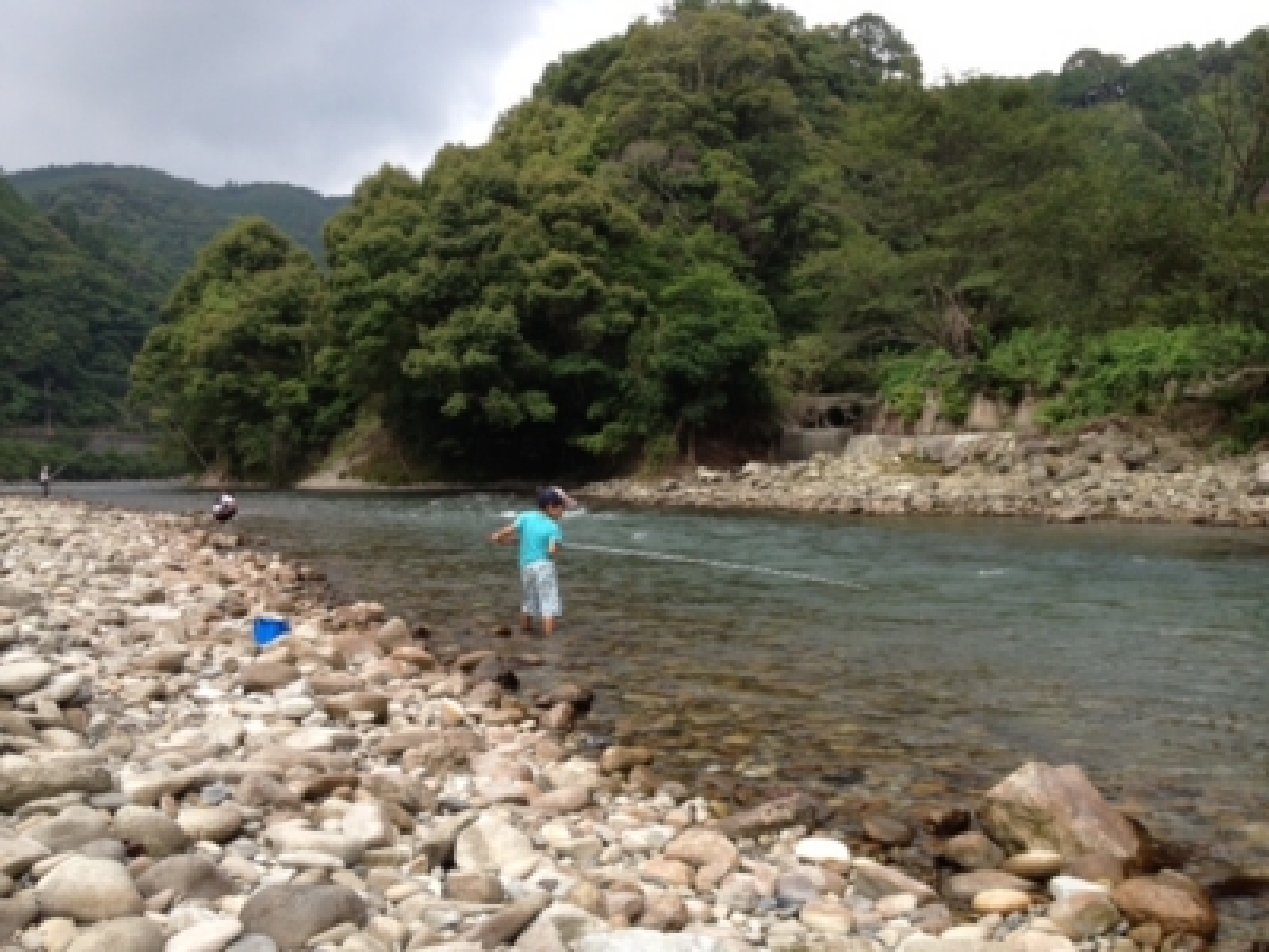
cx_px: 634
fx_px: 1283
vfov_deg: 40.7
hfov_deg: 52.6
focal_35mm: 35
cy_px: 476
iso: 50
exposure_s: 1/127
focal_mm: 4.28
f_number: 2.4
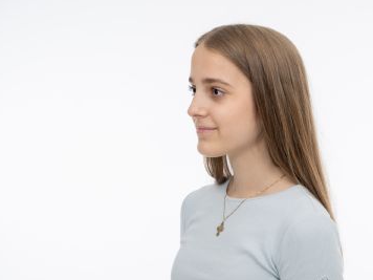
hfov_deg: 23.0
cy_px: 155
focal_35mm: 85
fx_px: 916
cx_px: 231
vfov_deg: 17.4
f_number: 8
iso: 200
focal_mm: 70
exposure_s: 1/160
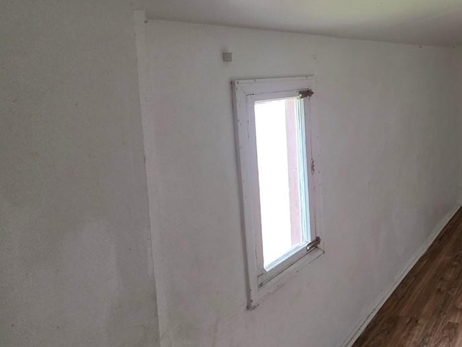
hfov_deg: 47.9
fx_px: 400
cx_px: 477
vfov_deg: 45.9
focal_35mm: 30
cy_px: 107
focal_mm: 2.2
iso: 200
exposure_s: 1/120
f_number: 1.9
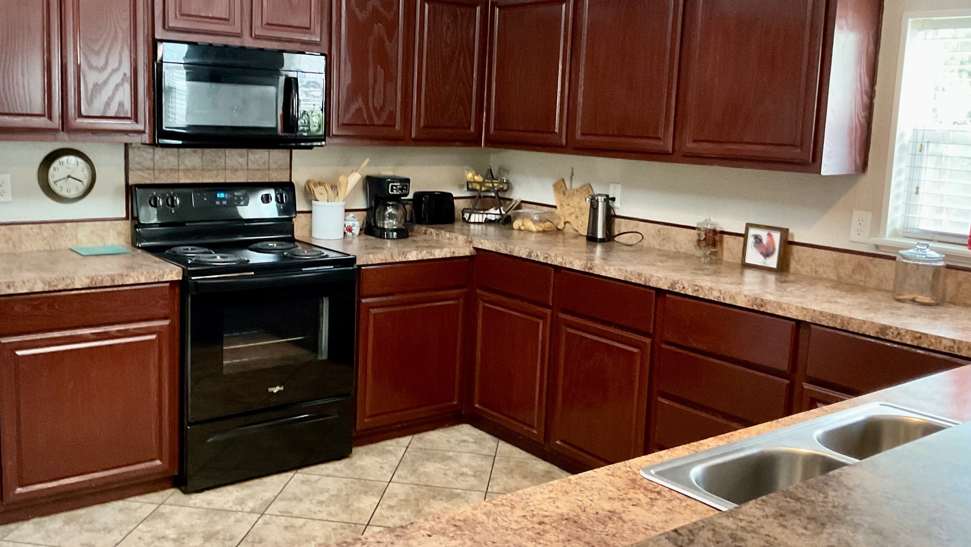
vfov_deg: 32.8
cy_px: 250
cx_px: 434
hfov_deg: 55.2
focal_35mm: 36
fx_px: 927
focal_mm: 3
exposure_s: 1/30
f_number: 1.8
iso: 400
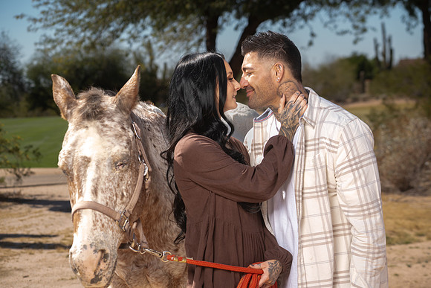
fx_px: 1006
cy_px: 144
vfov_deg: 16.3
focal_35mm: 84
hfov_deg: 24.2
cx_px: 216
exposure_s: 1/250
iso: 50
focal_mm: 84
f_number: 5.6
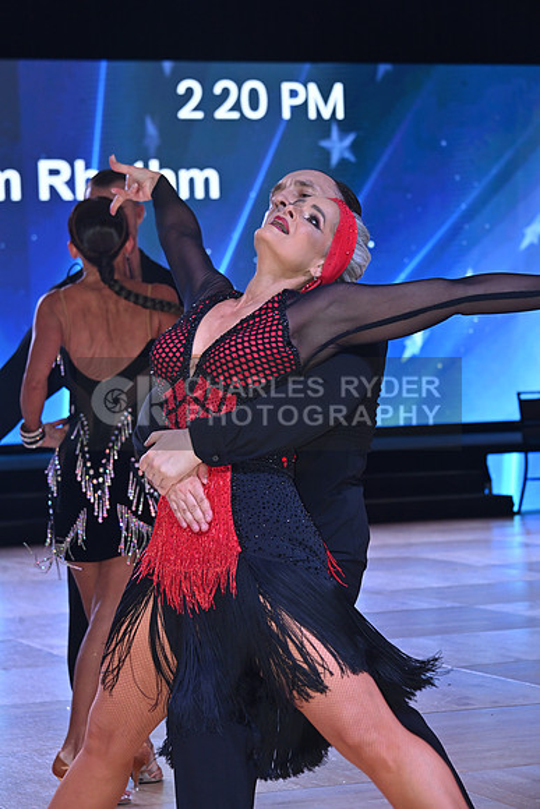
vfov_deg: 20.4
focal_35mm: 100
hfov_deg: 13.7
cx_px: 270
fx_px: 2248
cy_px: 404
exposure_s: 1/200
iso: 1250
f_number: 14
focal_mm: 100
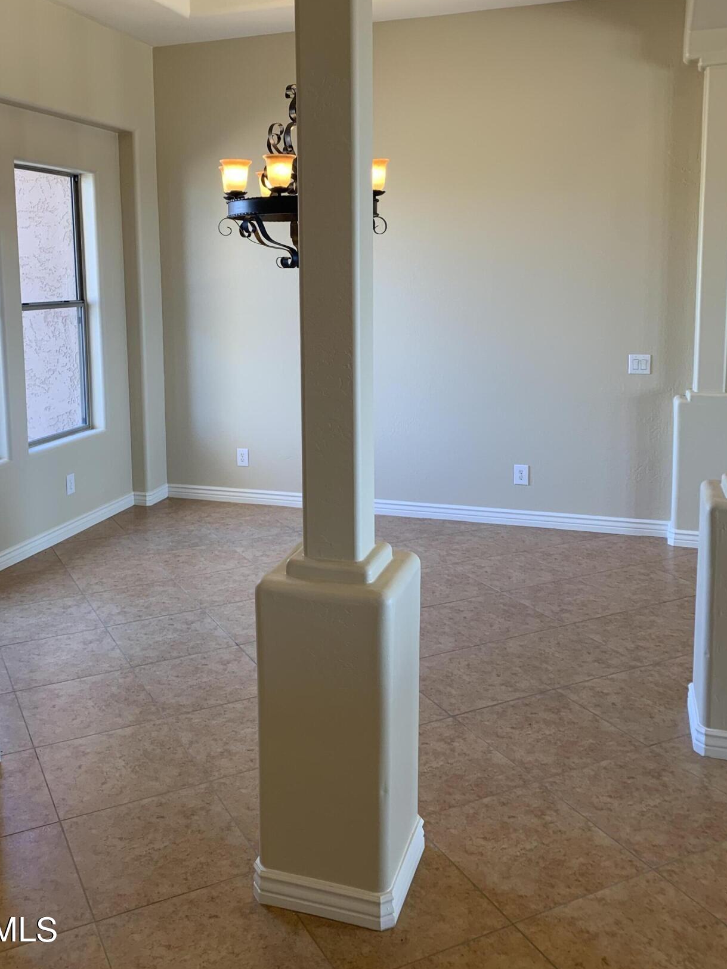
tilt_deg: -5.9
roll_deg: +1.2
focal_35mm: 32
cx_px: 304
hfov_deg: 44.0
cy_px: 388
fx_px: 896
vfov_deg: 56.4
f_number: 1.8
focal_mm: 4.25
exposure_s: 1/60
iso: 50
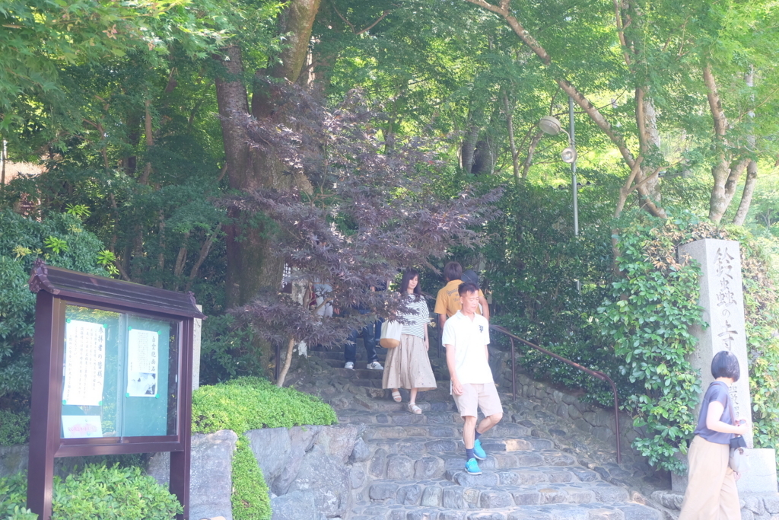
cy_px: 260
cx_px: 390
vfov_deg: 33.4
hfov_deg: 48.5
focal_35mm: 40
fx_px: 866
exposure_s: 1/60
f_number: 4.5
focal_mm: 26.9
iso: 400
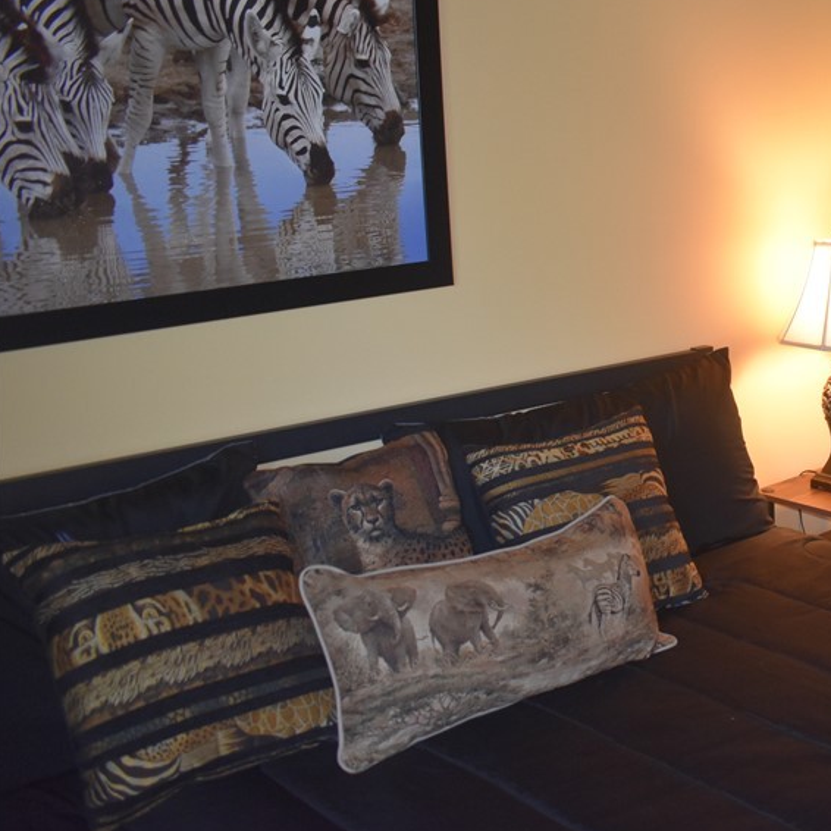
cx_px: 791
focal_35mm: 44
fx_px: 1195
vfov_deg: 38.3
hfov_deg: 35.4
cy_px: 369
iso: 1400
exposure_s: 1/60
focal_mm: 18
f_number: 3.5
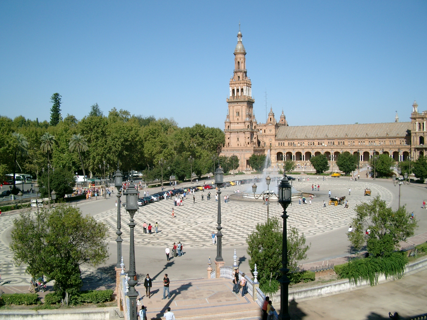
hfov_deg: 50.1
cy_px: 160
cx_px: 214
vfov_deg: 38.7
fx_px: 456
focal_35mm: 37
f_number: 5
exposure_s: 1/1000
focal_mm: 7.6
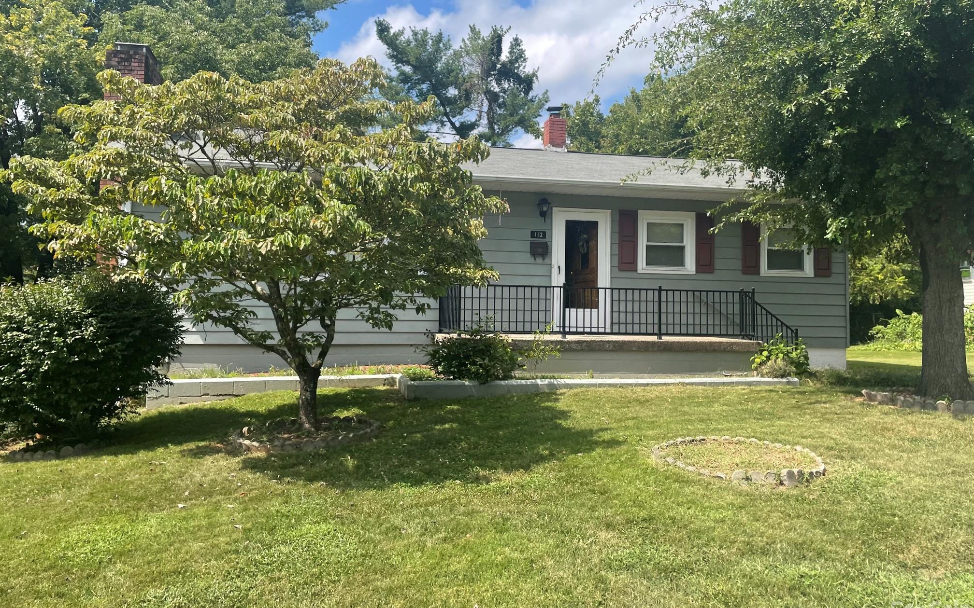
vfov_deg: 44.5
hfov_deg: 66.5
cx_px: 480
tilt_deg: +4.9
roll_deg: -0.3
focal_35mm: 28
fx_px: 743
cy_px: 287
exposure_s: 1/2020
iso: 32
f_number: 1.6
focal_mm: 4.2
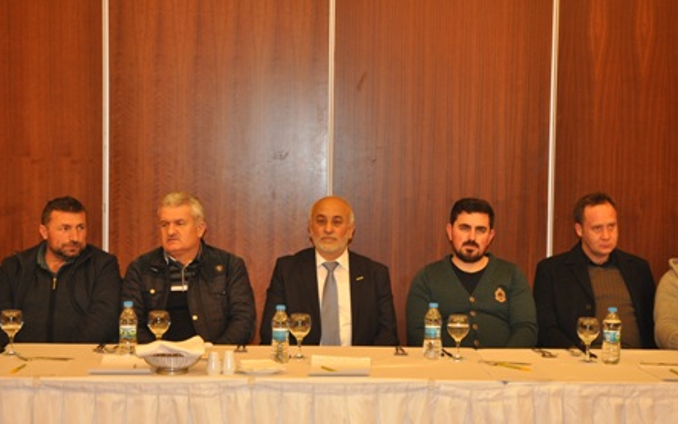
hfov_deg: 30.2
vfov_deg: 19.1
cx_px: 340
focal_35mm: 68
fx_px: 1257
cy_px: 223
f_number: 4.2
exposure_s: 1/60
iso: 800
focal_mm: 44
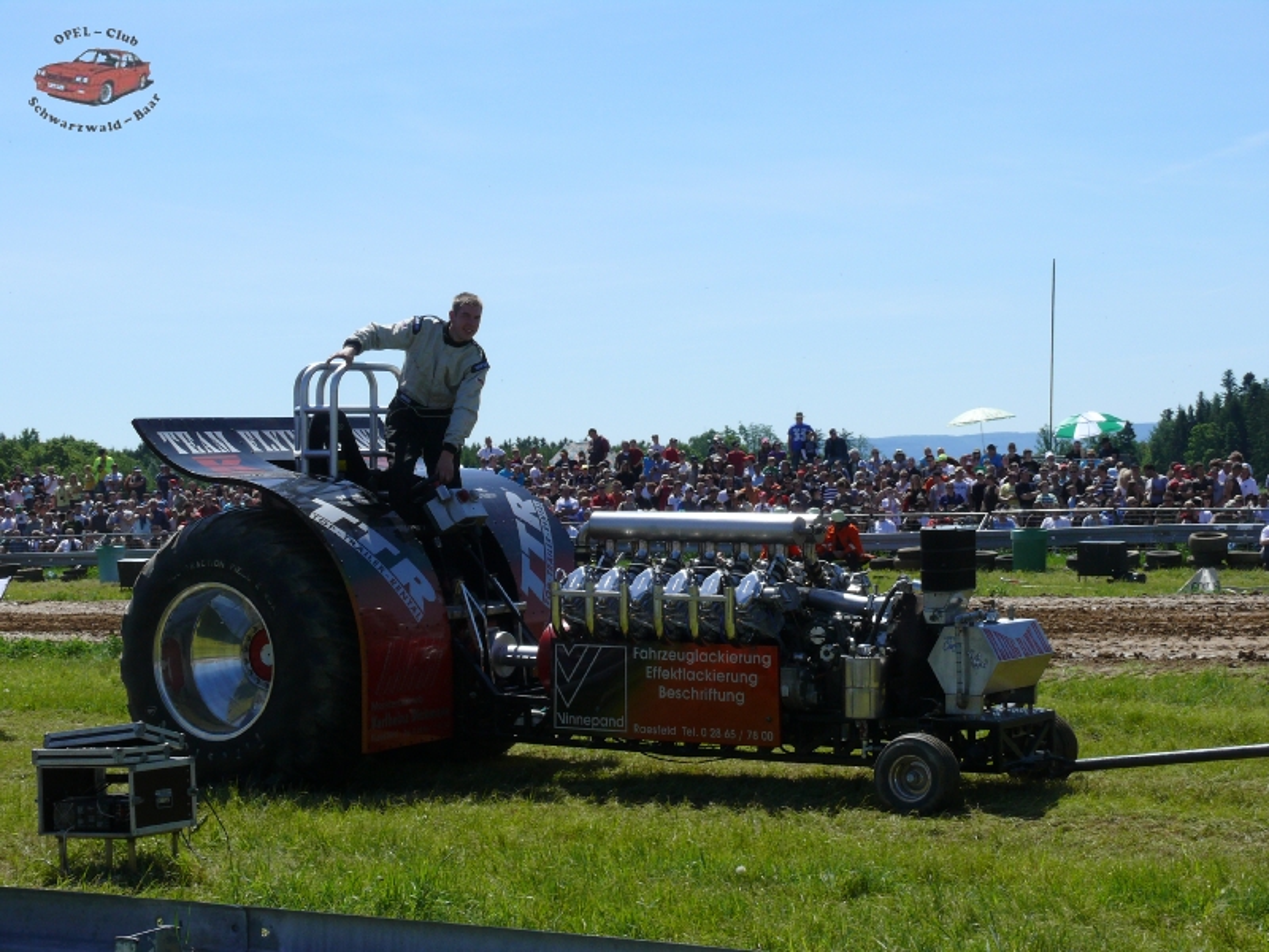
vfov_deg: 20.7
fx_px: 2603
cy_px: 476
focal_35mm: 71
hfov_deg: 27.4
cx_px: 634
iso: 100
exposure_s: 1/400
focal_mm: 14.9
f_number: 7.1
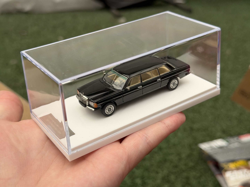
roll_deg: -0.2
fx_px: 347
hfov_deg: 39.7
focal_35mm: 48
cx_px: 125
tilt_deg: -26.3
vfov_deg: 30.3
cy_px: 94
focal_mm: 6.76
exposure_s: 1/76
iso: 100
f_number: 1.78
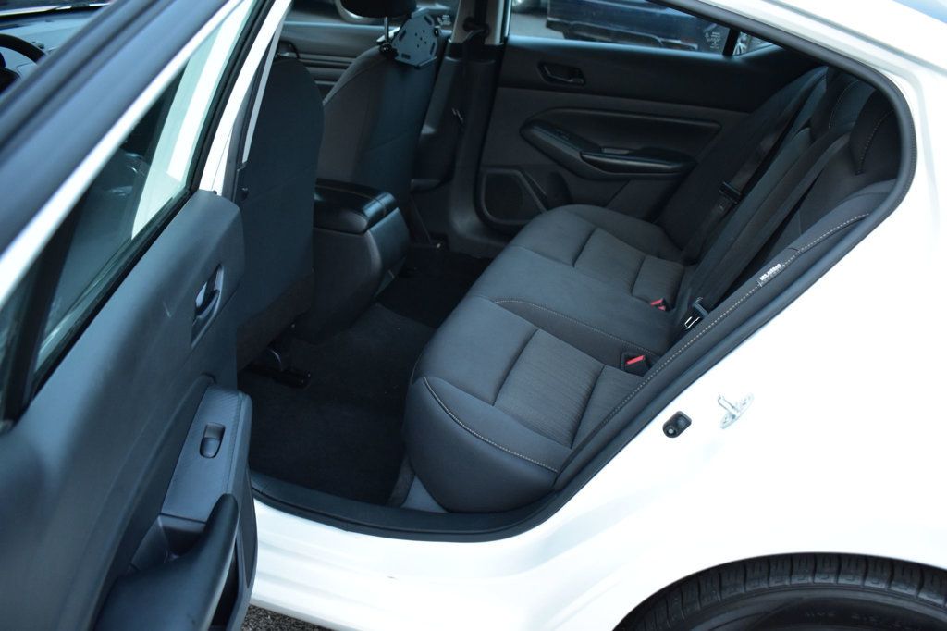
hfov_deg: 57.2
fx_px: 868
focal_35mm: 33
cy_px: 316
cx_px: 474
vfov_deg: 39.9
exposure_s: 1/15
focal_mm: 22
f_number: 3.8
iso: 1600
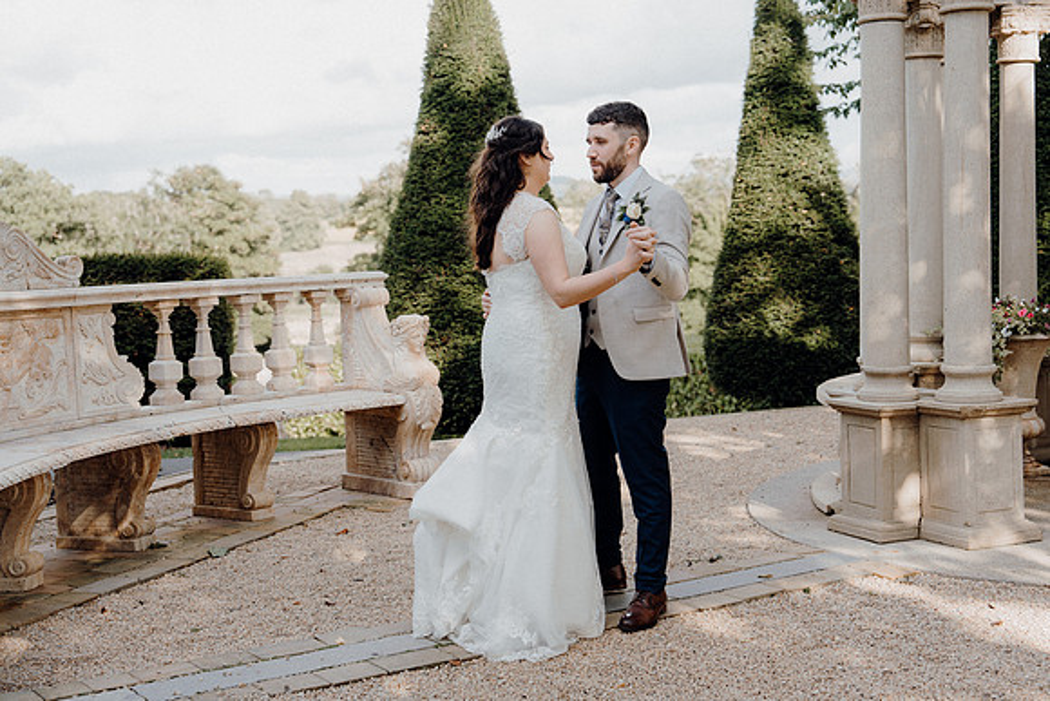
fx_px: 1517
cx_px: 525
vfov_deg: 26.0
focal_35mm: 52
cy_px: 350
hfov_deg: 38.2
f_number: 3.5
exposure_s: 1/250
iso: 125
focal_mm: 52
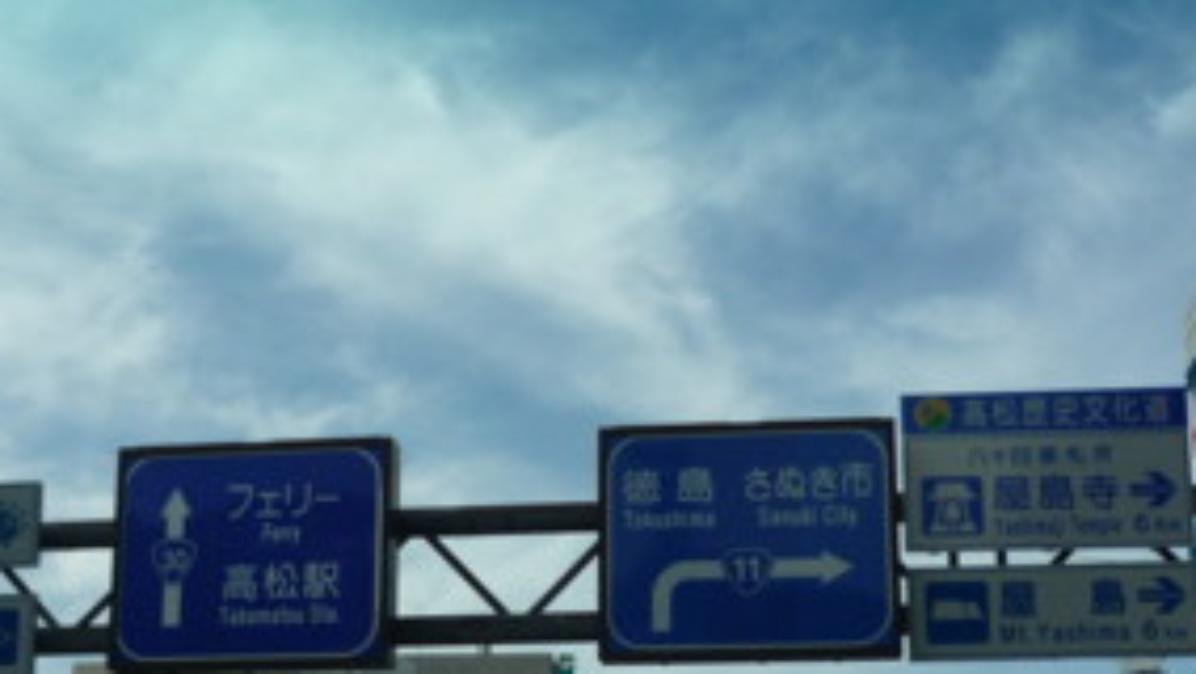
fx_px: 1808
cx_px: 547
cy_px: 506
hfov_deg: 36.6
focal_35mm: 57
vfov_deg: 20.9
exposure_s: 1/200
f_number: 8
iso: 100
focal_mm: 5.5
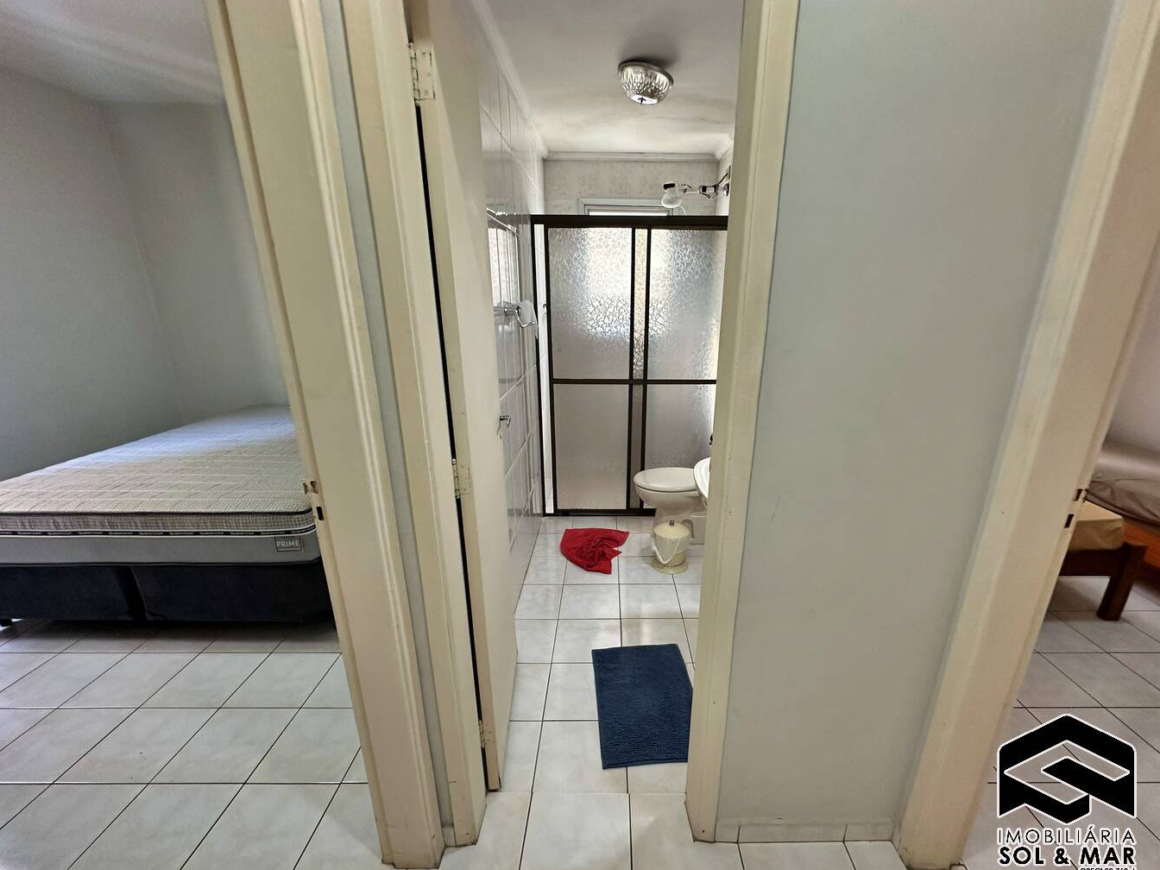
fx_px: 503
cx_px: 609
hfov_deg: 98.1
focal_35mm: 15
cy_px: 463
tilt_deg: -18.0
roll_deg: +0.8
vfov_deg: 81.6
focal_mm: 2.22
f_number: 2.2
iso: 250
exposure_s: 1/120
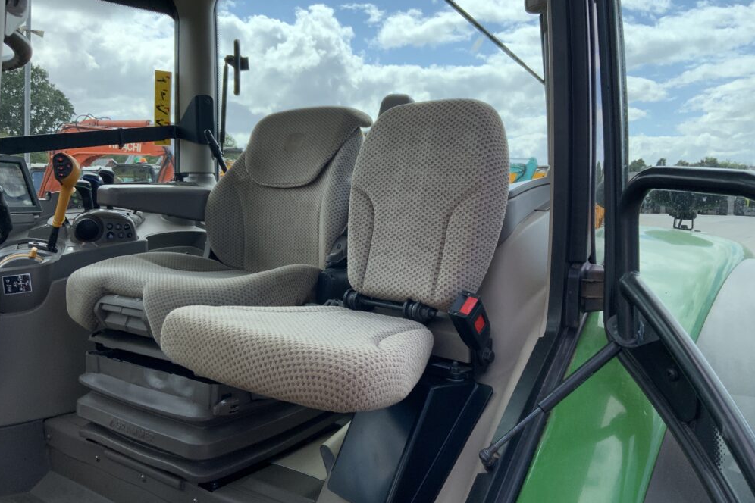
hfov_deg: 60.3
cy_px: 248
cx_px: 380
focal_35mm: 31
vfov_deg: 42.3
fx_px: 650
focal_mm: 3
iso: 16
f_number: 1.8
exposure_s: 1/683
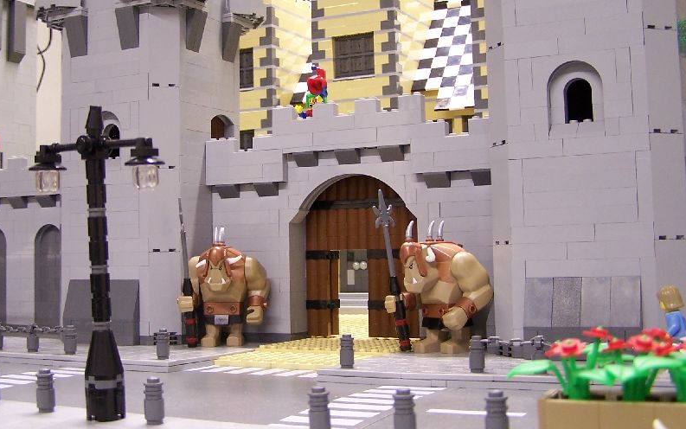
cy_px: 166
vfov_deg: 24.8
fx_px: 972
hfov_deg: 38.8
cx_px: 299
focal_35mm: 52
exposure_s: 1/4
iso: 80
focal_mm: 6.3
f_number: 2.8
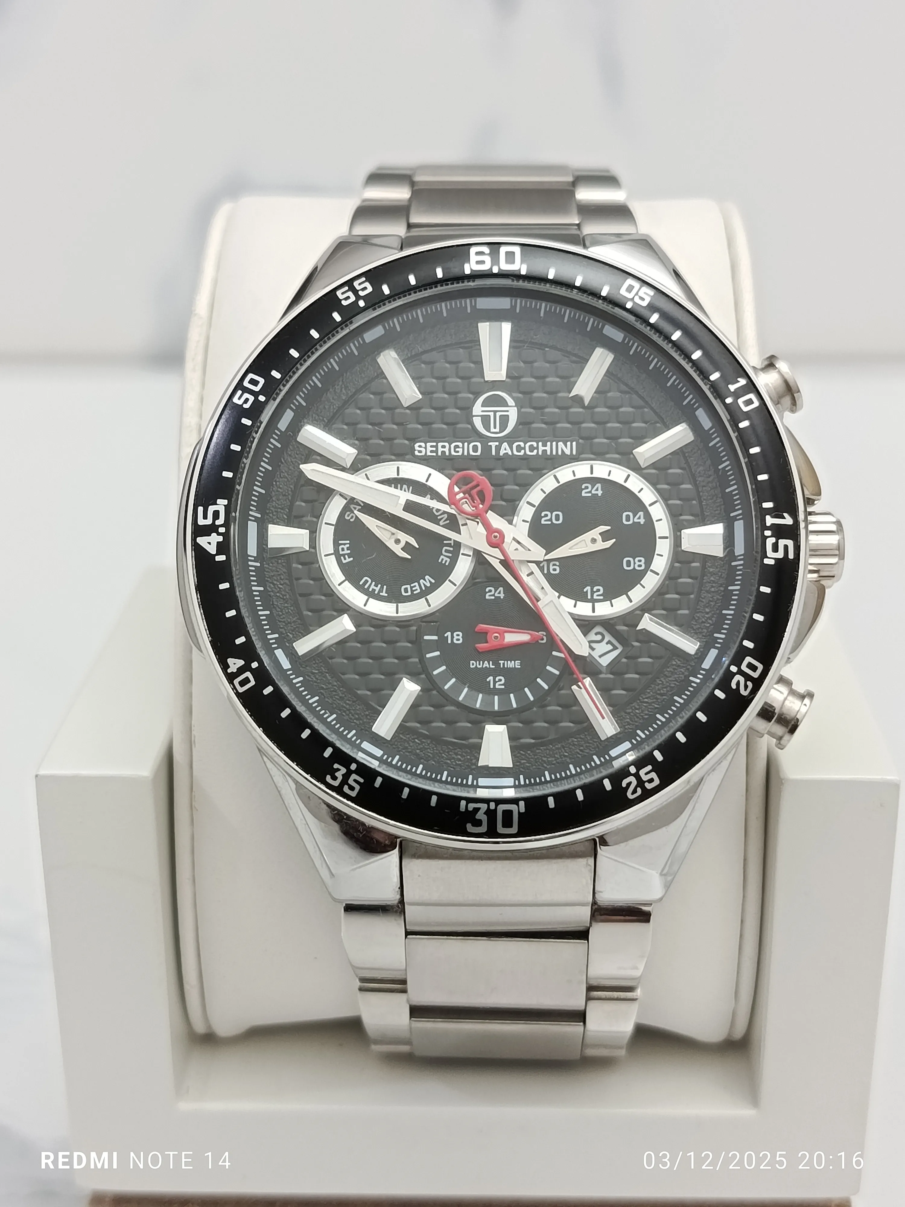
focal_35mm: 48
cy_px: 604
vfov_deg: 39.7
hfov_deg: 30.3
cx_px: 452
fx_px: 1673
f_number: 1.7
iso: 367
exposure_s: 1/100
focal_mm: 5.24
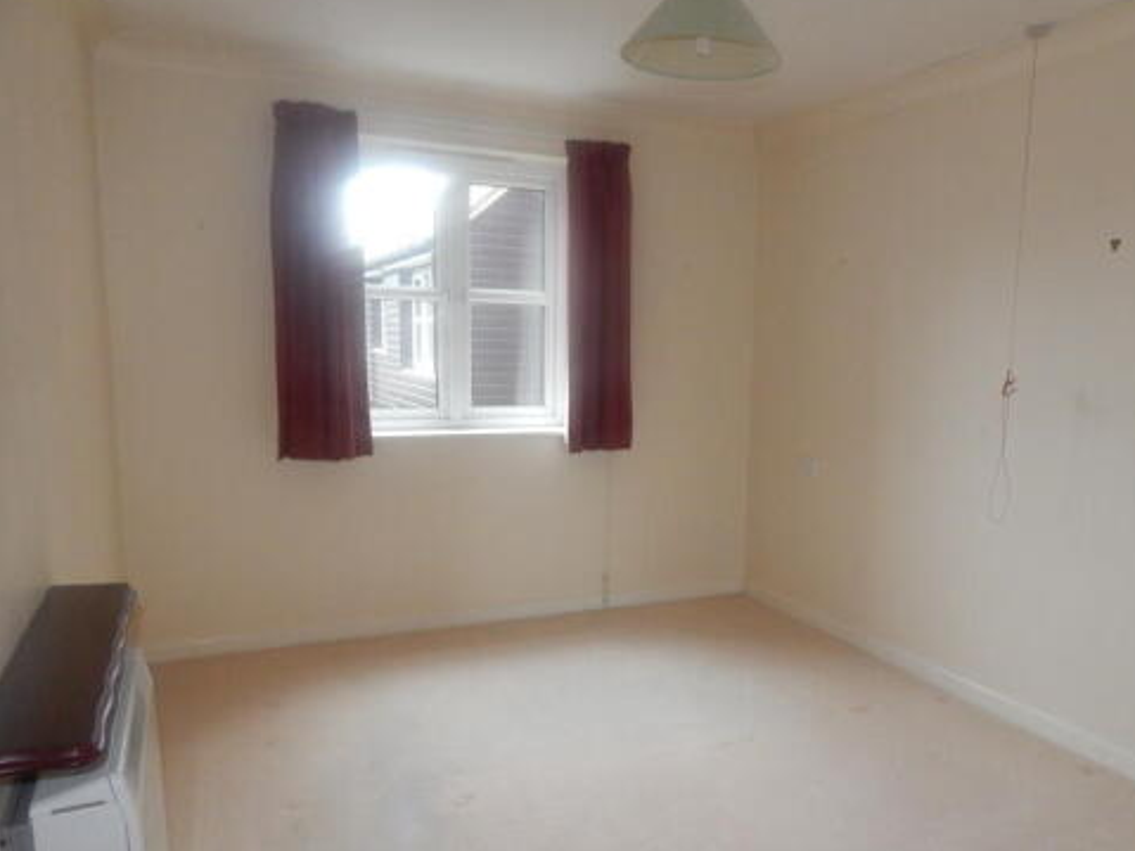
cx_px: 648
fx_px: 918
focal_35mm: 28
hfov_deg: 63.2
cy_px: 482
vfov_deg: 49.6
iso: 400
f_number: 3
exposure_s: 1/30
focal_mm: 4
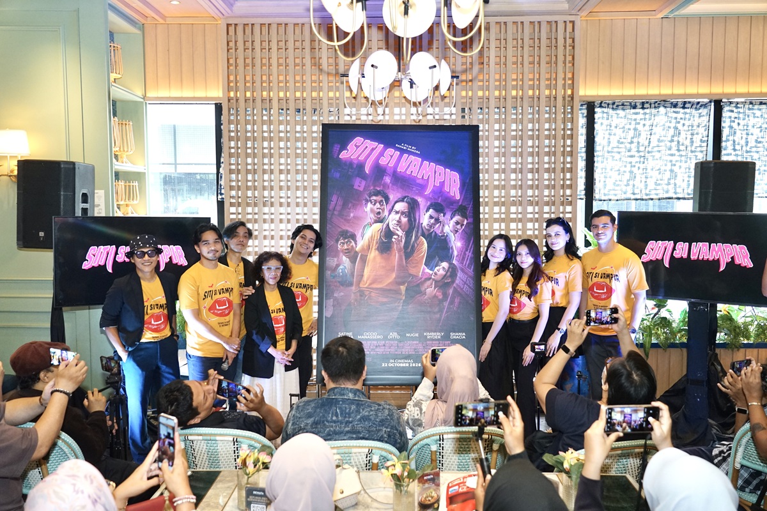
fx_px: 660
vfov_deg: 42.3
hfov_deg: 60.3
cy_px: 256
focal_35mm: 31
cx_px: 384
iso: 2000
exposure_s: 1/125
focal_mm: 31
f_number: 4
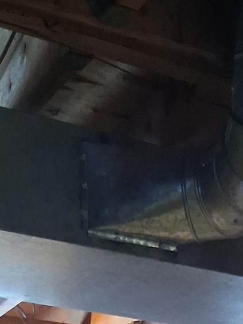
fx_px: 992
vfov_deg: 15.0
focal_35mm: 106
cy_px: 654
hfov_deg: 13.5
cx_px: 298
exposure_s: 1/40
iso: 400
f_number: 1.8
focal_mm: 3.98
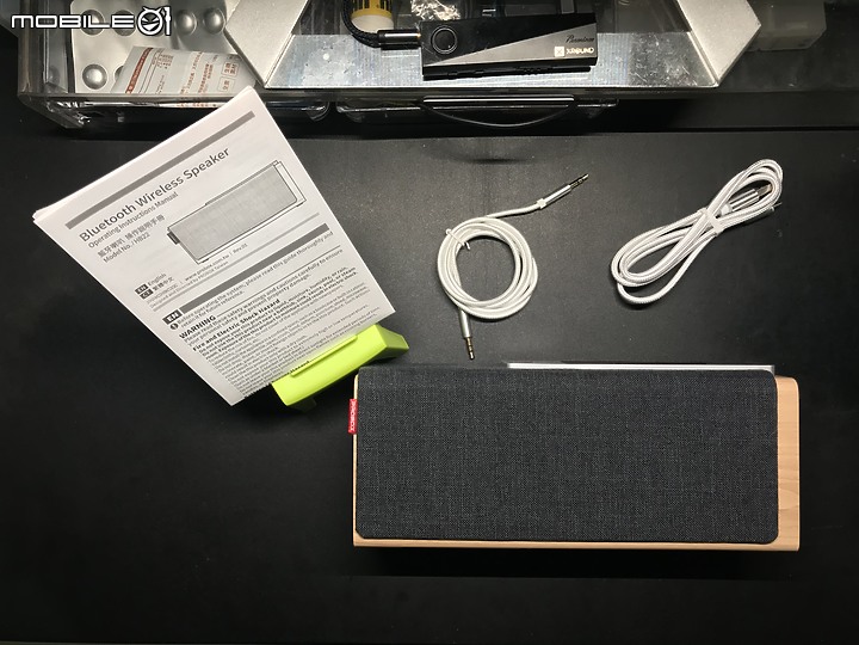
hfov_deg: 63.4
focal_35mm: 28
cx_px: 430
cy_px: 322
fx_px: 695
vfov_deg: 49.7
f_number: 1.8
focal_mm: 3.99
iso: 40
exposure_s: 1/30
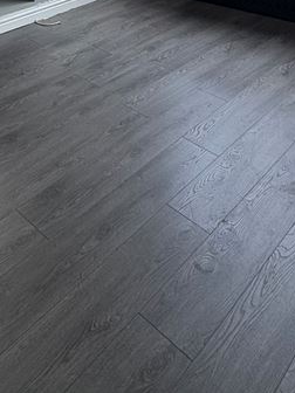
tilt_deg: -0.3
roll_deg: -0.7
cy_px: -180
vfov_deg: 28.9
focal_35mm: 45
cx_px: 100
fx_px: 511
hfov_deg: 31.9
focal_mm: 2.22
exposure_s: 1/134
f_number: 2.2
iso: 50
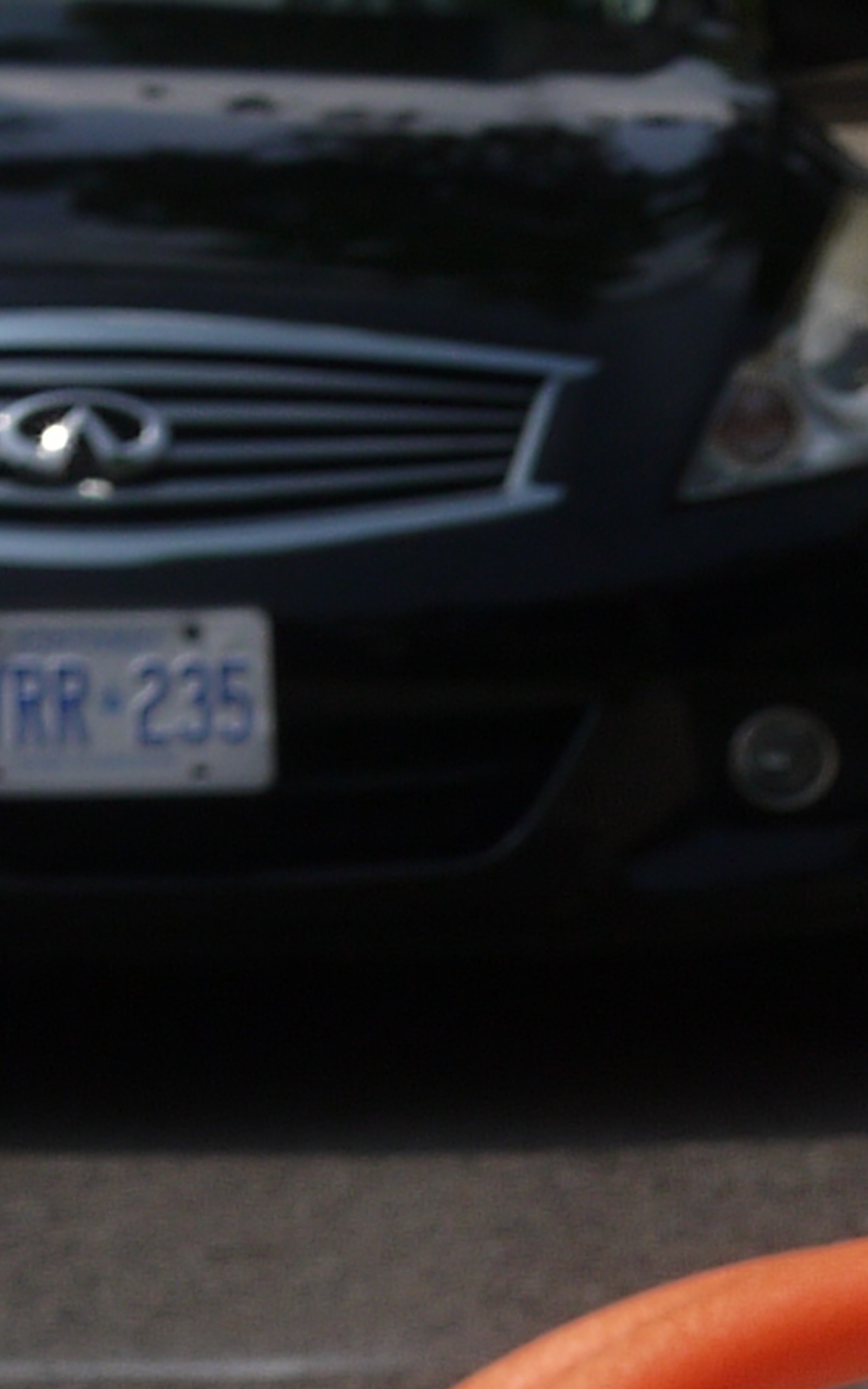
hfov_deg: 6.2
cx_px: 1507
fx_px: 7833
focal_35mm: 207
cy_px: 1994
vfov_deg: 9.9
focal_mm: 20
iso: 100
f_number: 4
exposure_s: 1/3200
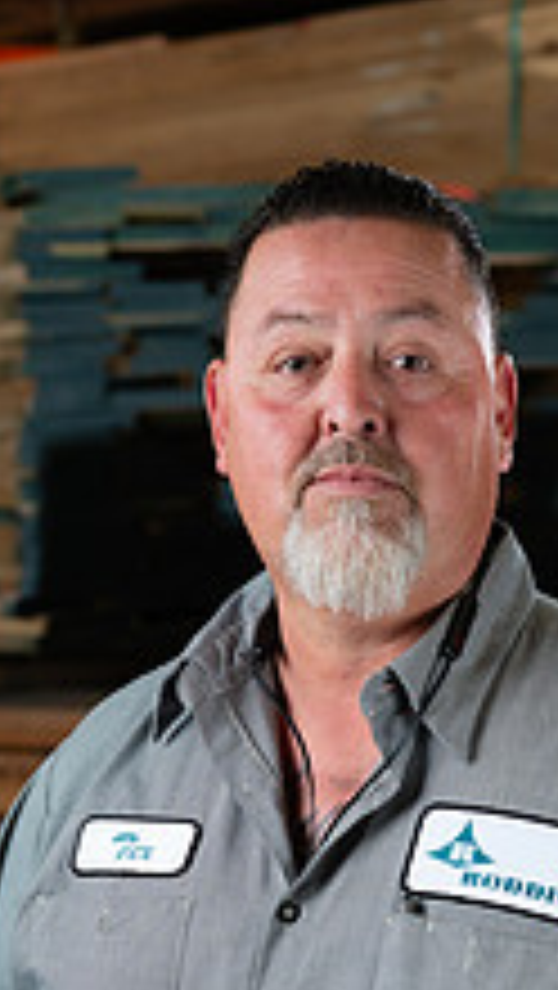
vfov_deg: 11.7
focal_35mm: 182
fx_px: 4780
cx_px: 410
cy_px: 1008
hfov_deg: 6.7
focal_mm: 85
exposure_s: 1/60
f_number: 5.6
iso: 400
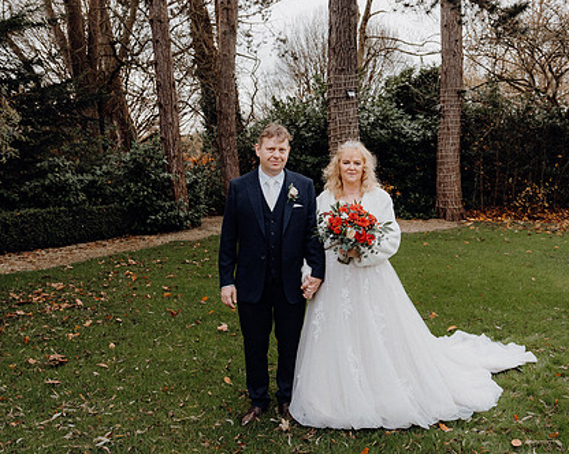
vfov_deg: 39.1
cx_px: 323
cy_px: 215
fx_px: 639
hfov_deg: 47.9
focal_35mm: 38
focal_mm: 29
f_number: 3.5
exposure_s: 1/250
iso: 2000
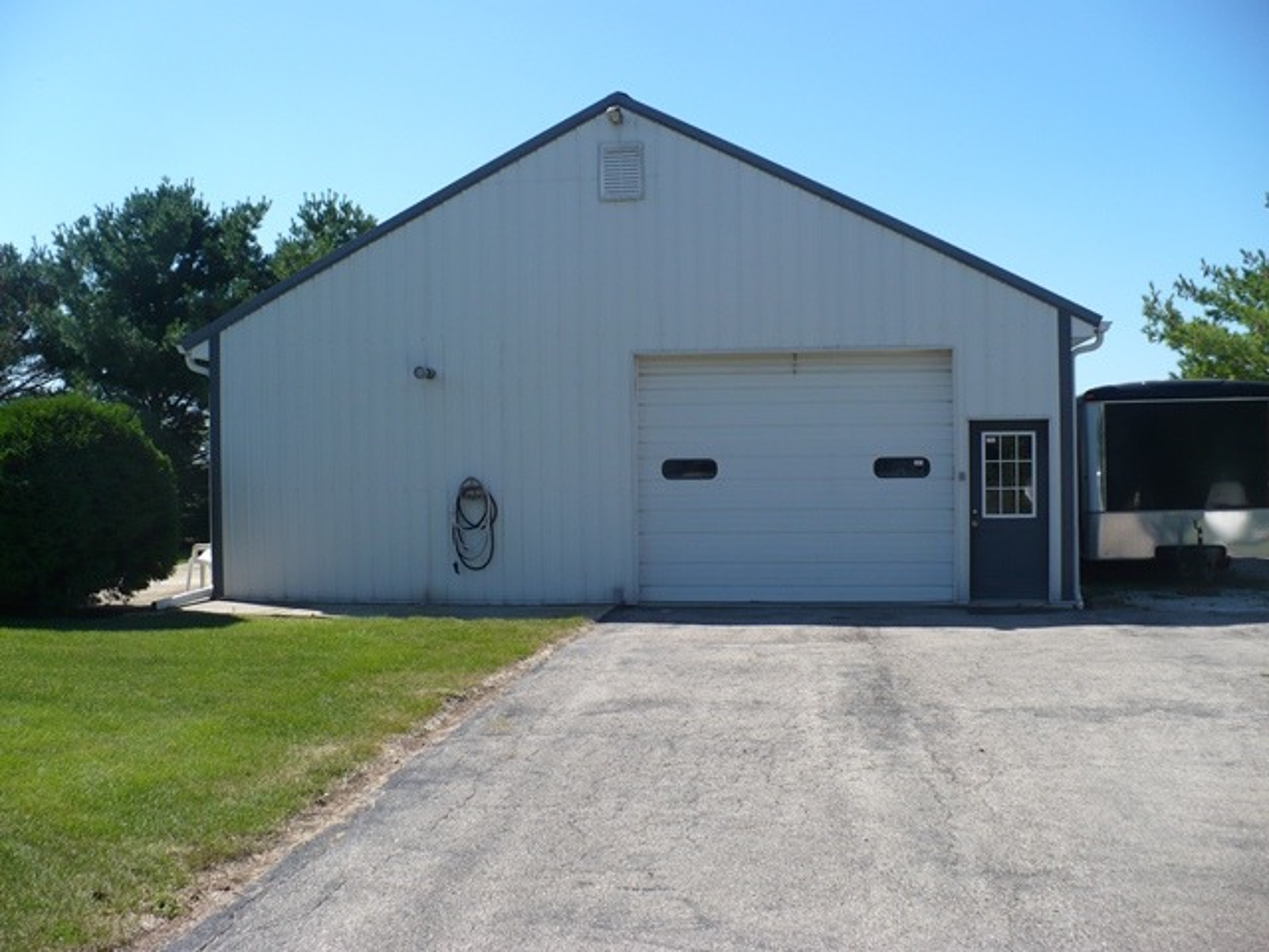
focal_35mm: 37
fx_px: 1356
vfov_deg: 38.7
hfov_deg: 50.1
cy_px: 476
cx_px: 634
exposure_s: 1/160
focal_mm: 6.1
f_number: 8
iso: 100
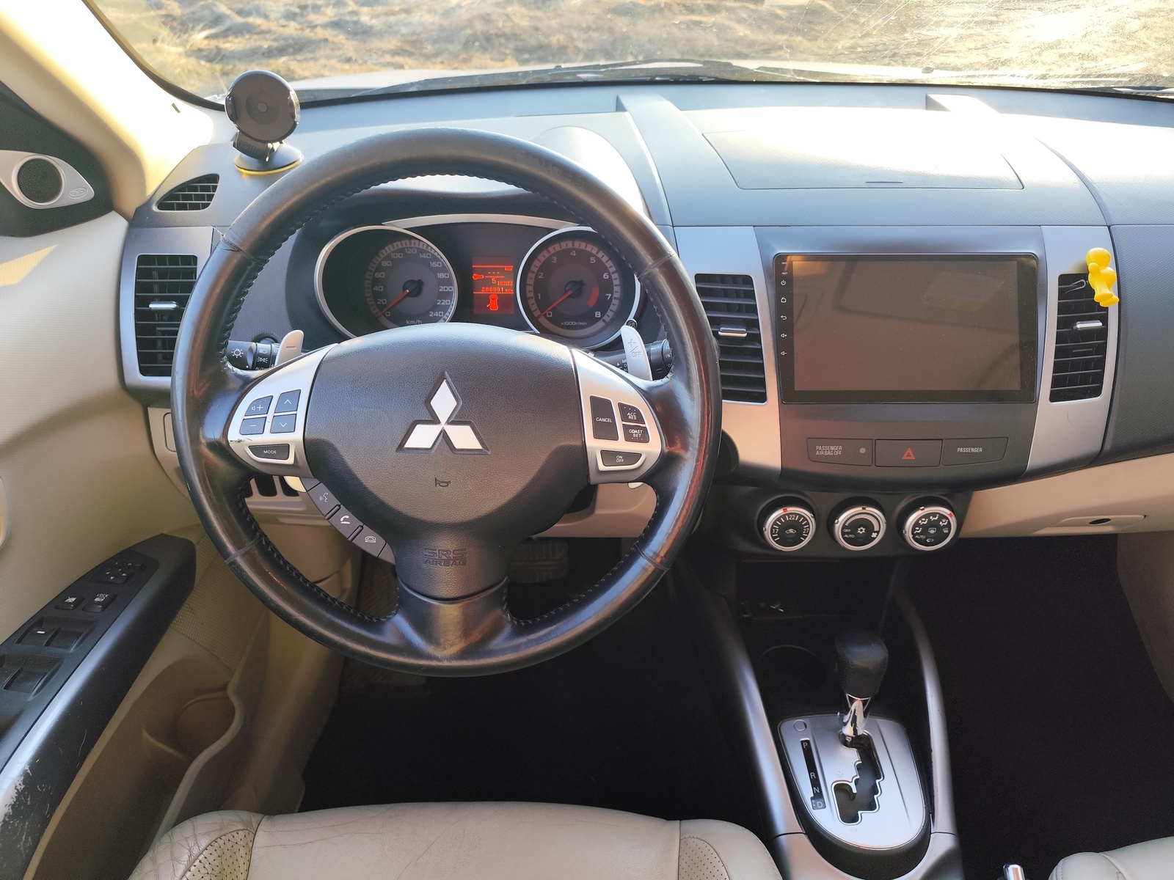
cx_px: 587
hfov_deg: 73.9
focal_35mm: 23
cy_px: 440
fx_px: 780
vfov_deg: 58.9
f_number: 1.65
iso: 80
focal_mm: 6.14
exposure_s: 1/100
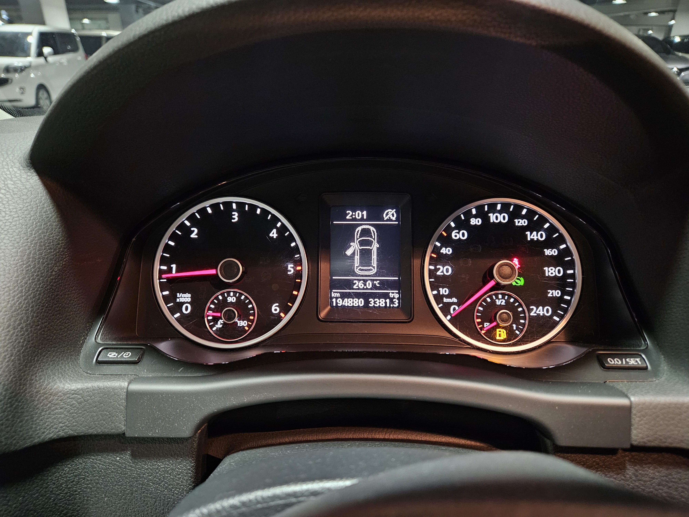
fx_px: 458
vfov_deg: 58.9
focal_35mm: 23
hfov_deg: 73.9
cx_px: 344
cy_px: 258
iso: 1000
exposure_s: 1/24.4
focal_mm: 5.4
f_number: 1.8
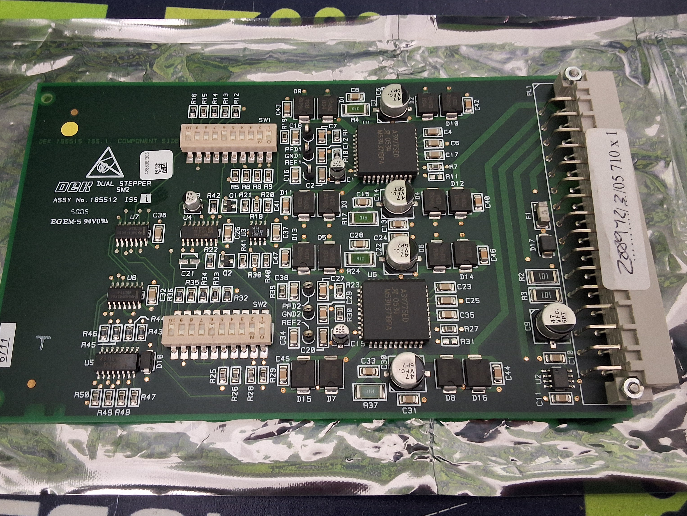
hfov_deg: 59.9
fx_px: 595
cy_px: 272
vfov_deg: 46.8
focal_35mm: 30
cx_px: 321
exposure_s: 1/20
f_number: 1.9
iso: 320
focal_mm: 2.91
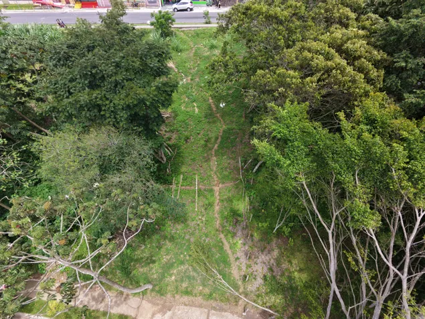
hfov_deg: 94.5
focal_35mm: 16
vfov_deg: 78.1
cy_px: 160
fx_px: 196
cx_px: 212
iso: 170
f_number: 2.2
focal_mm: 3.05
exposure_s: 1/725
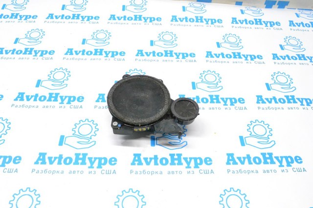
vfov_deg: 43.6
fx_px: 261
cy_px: 104
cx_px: 156
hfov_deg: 62.0
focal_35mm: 30
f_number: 14
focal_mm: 20
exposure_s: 1/80
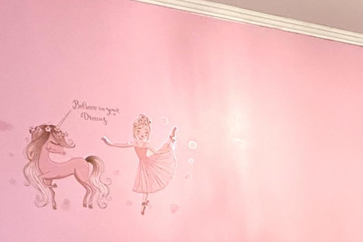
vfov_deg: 20.1
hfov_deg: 29.5
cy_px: 344
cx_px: 416
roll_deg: -1.2
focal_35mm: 60
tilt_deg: -9.0
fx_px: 605
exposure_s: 1/60
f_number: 2.2
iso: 320
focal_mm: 2.22
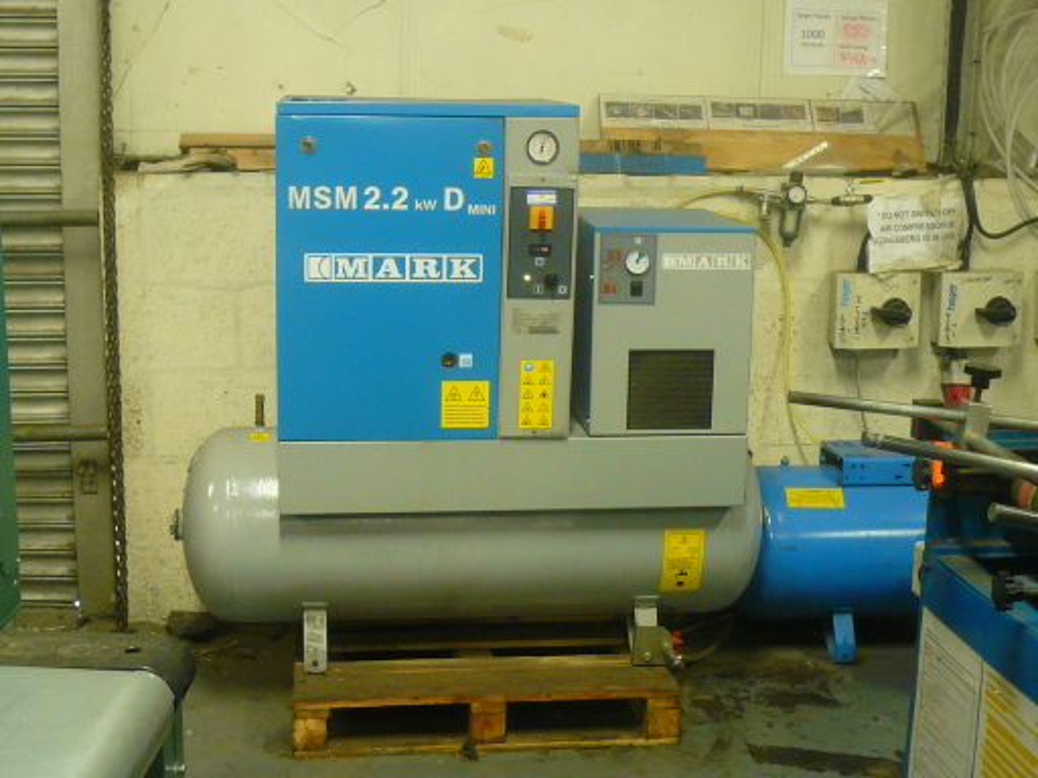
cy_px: 389
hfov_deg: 37.5
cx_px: 519
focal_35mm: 51
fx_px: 1529
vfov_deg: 28.6
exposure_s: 1/8
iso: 200
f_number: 3
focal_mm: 5.4
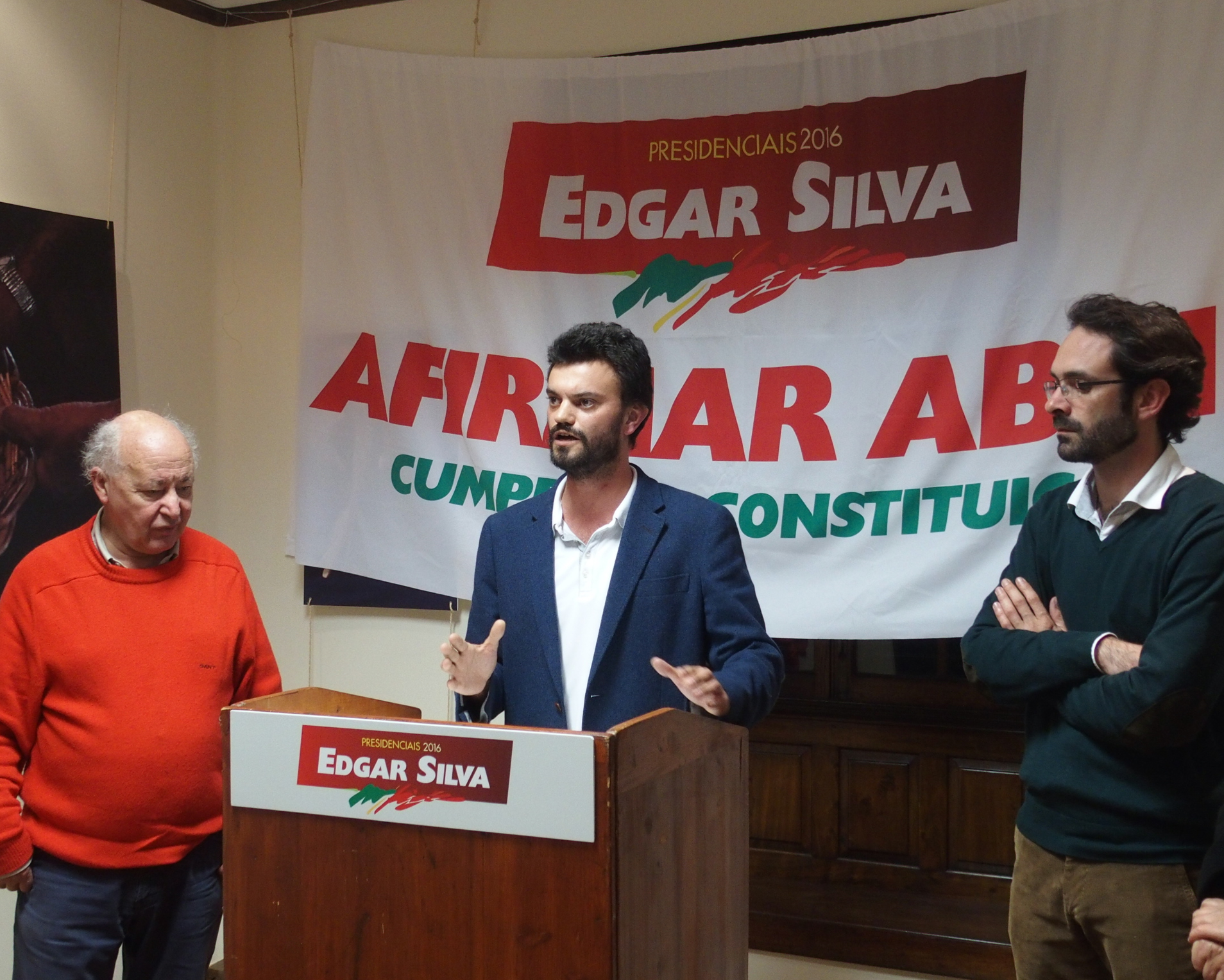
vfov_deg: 34.2
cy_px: 490
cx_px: 593
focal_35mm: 44
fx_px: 1594
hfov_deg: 42.0
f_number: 2.8
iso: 640
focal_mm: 9
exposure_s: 1/40
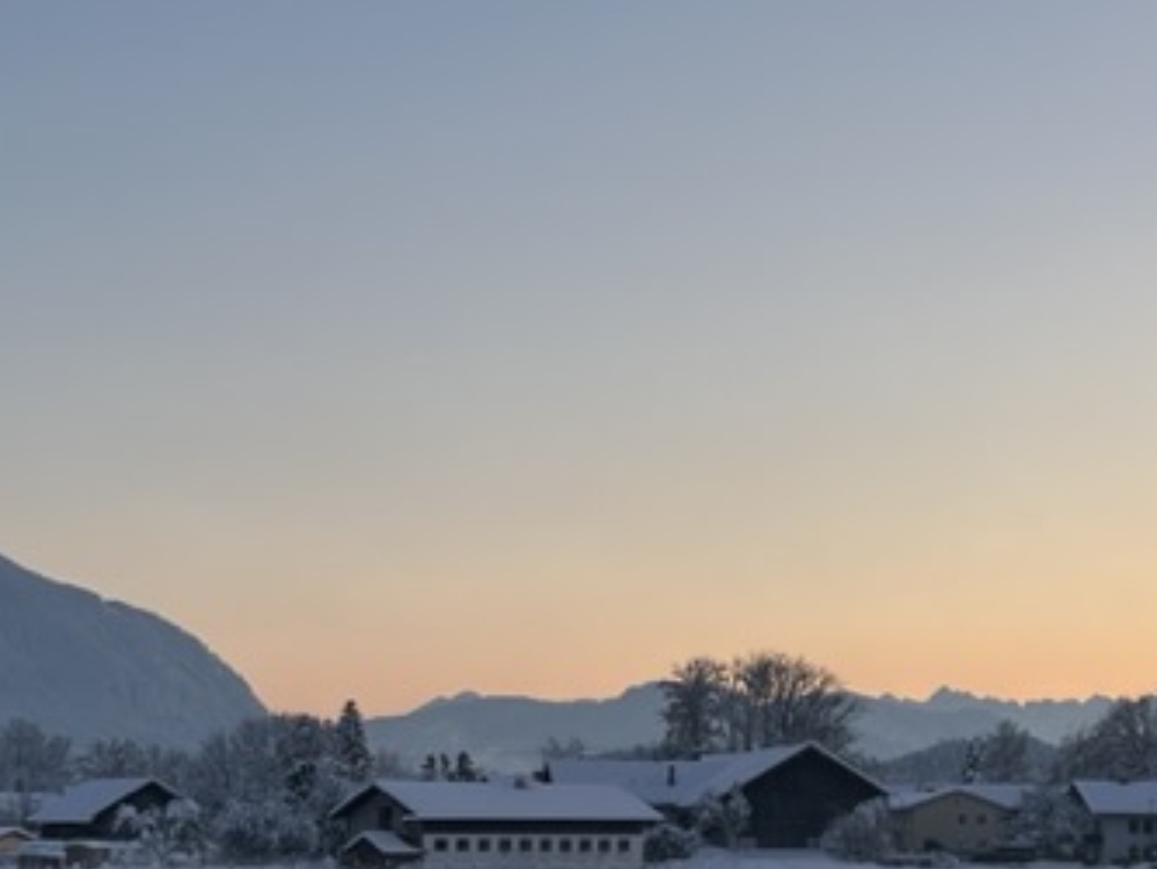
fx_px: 2675
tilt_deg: +2.1
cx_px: 737
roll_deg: -0.8
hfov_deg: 24.3
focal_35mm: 80
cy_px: 709
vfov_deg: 18.3
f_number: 1.6
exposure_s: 1/122
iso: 32
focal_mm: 5.1
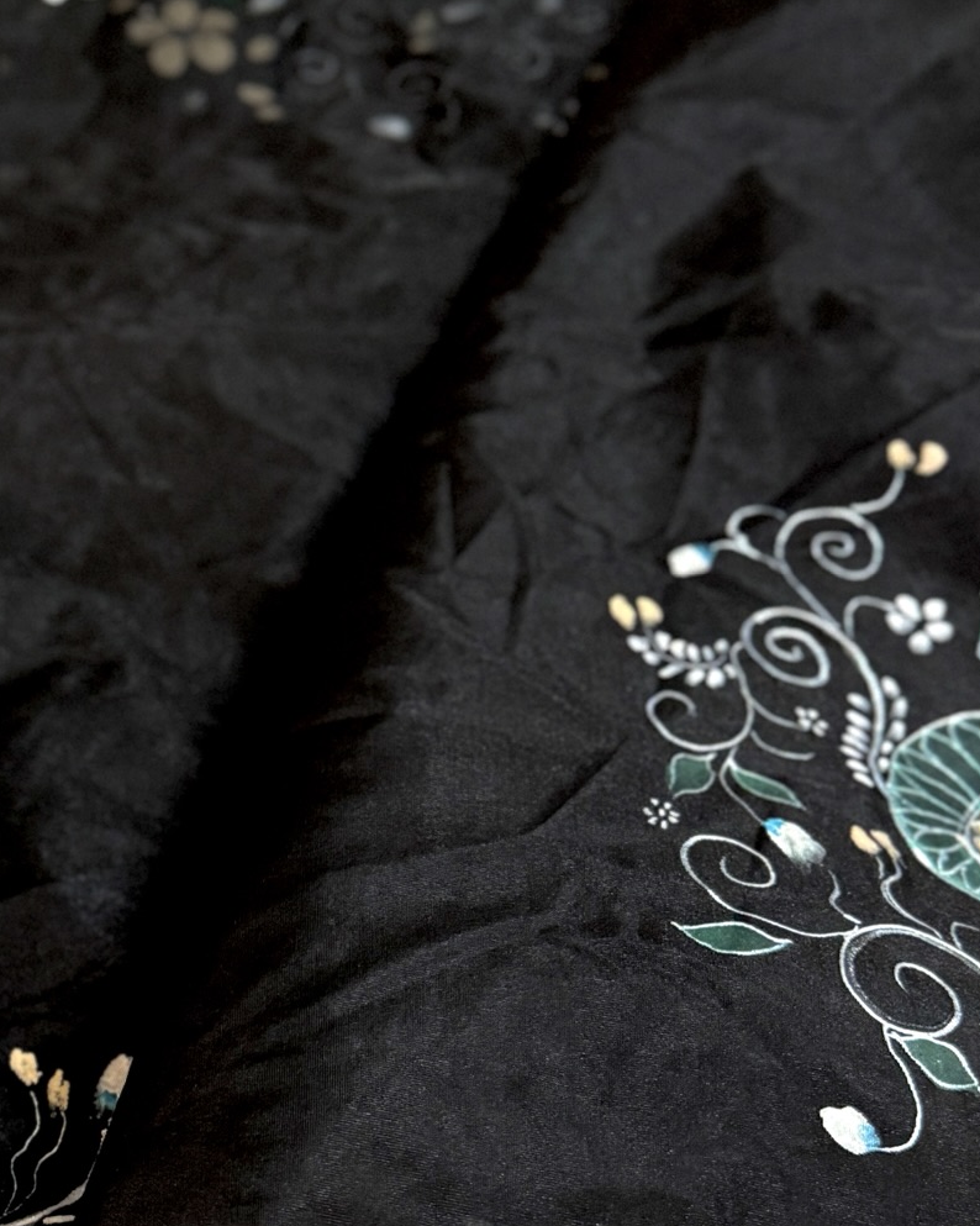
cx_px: 221
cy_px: 574
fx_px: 2140
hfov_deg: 25.4
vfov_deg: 32.0
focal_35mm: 59
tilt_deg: -51.1
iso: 640
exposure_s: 1/33
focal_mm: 6.76
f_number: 1.78
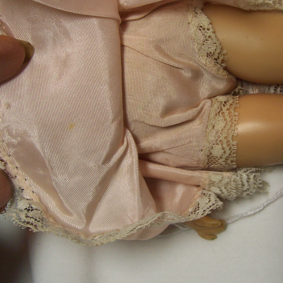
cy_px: 108
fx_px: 527
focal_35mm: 57
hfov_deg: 29.7
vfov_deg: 29.9
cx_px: 200
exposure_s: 1/45
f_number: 2.8
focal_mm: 5.6
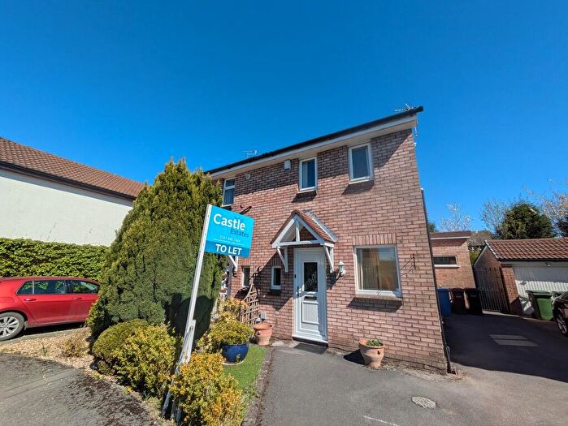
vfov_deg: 85.7
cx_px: 284
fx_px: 230
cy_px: 213
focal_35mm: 14
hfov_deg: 102.0
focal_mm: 1.83
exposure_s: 1/2747
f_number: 2.2
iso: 50
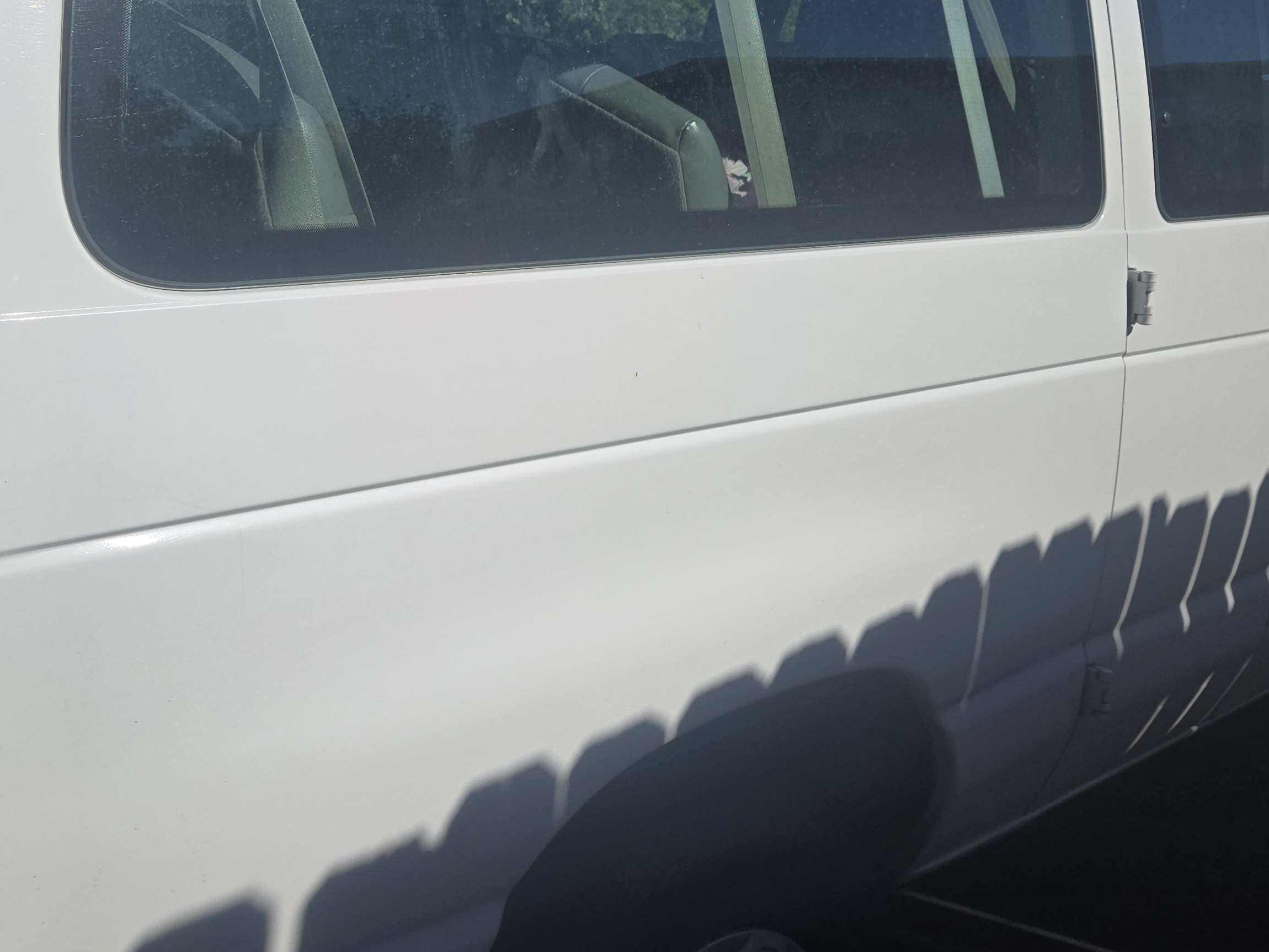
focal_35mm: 40
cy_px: 327
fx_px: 1466
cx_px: 489
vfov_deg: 35.6
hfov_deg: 46.5
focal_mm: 5.4
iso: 25
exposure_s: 1/3354
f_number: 1.8
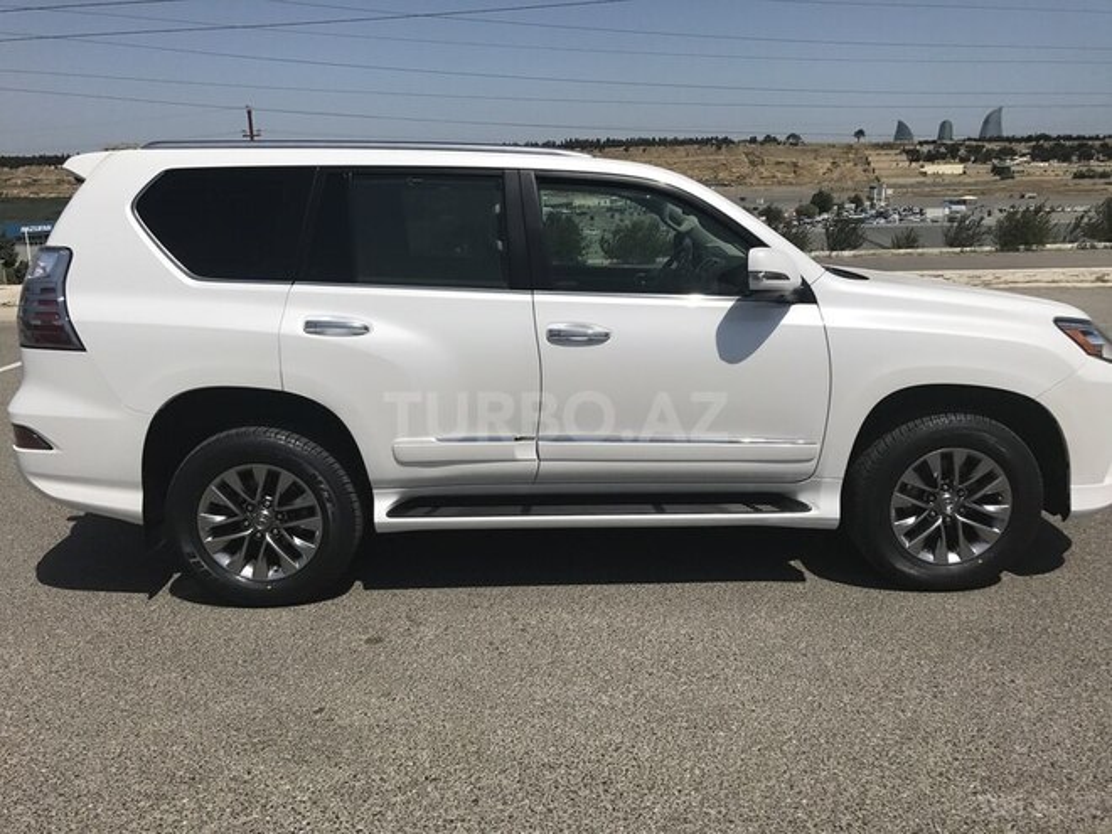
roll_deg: +1.5
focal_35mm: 28
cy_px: 417
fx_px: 899
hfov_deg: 63.4
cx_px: 556
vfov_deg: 49.7
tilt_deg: -13.1
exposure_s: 1/6849
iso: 20
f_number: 1.8
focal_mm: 3.99
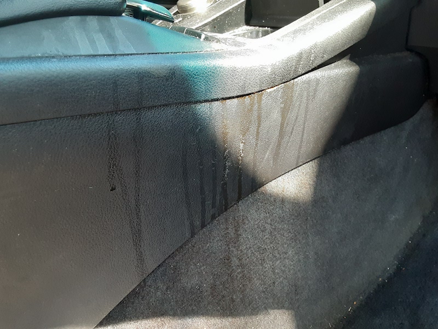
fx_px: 342
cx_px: 219
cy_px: 164
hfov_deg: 65.3
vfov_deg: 51.4
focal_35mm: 27
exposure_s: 1/60
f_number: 1.9
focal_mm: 2.91
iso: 200
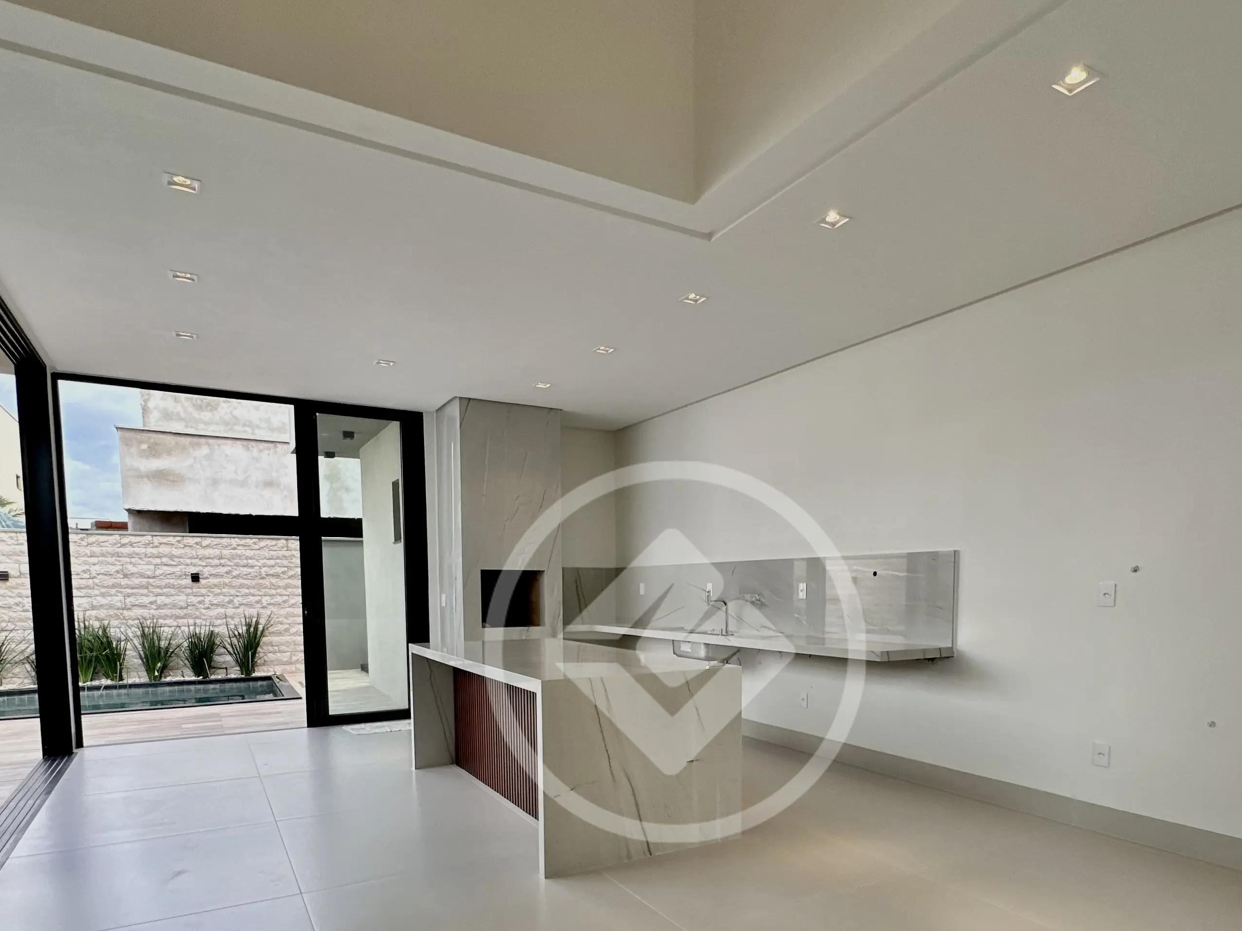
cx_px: 675
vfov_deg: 59.0
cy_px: 652
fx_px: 789
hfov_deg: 76.2
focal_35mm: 22
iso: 40
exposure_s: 1/156
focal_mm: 2.22
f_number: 2.2
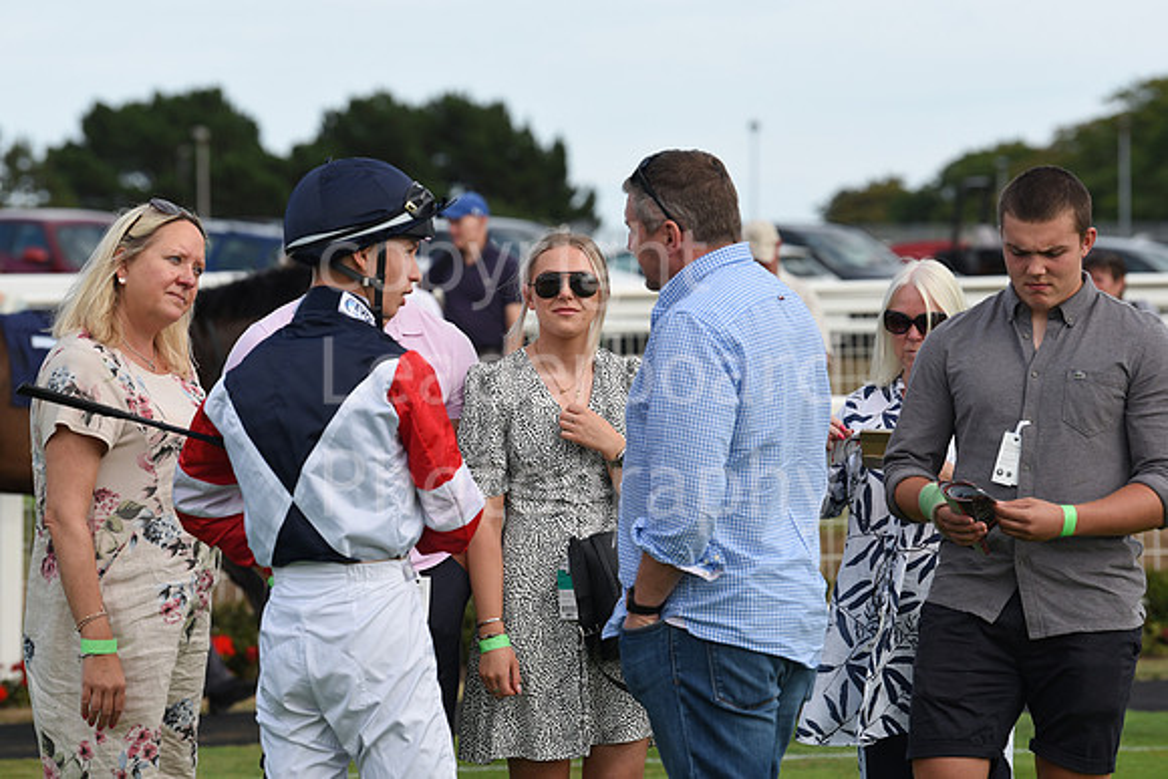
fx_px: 5517
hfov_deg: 12.1
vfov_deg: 8.1
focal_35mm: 170
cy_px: 390
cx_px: 584
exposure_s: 1/1600
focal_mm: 170
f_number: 5.6
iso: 400
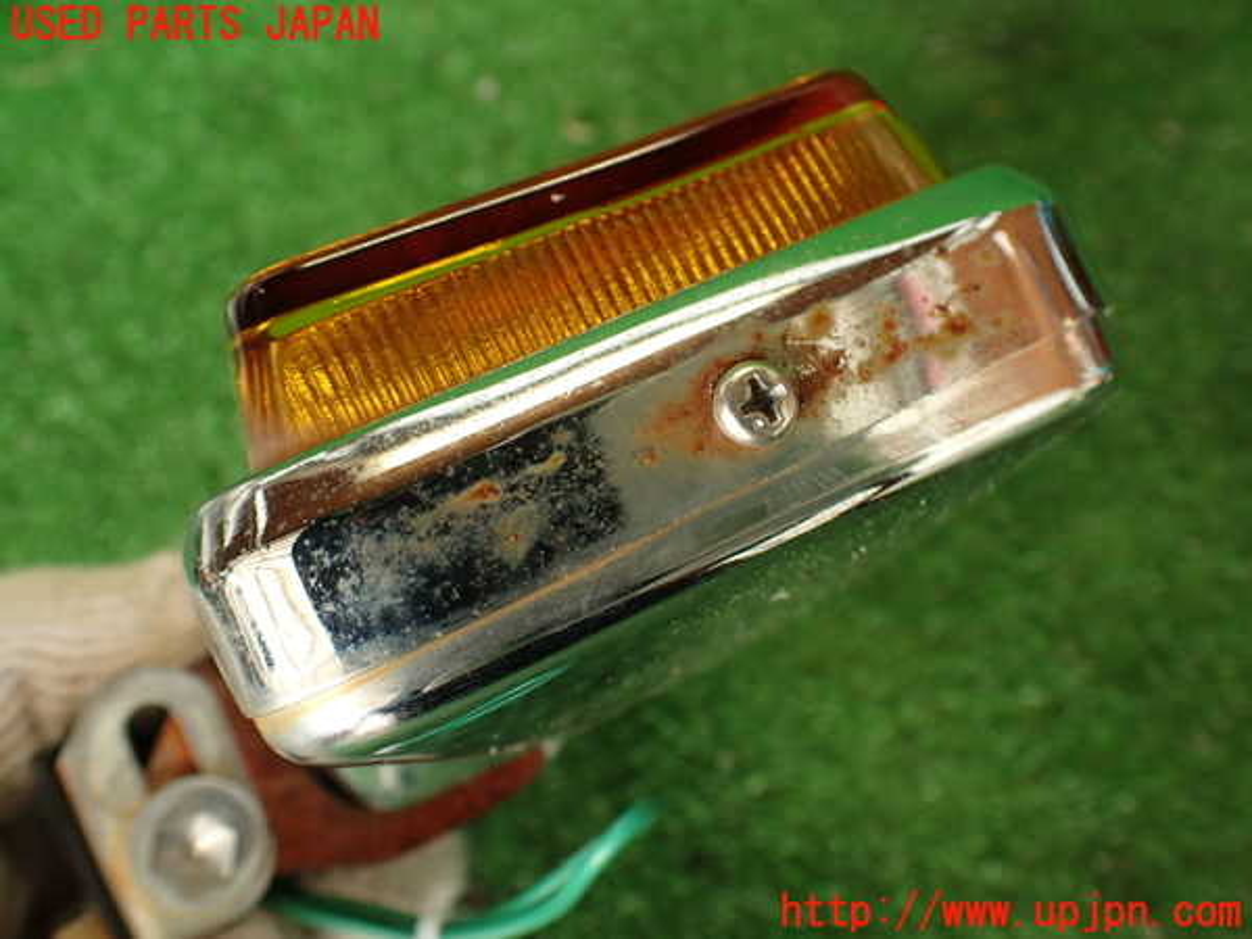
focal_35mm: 30
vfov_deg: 46.8
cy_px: 470
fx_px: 1085
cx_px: 626
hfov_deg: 60.0
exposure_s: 1/60
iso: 125
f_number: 2.3
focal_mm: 5.4
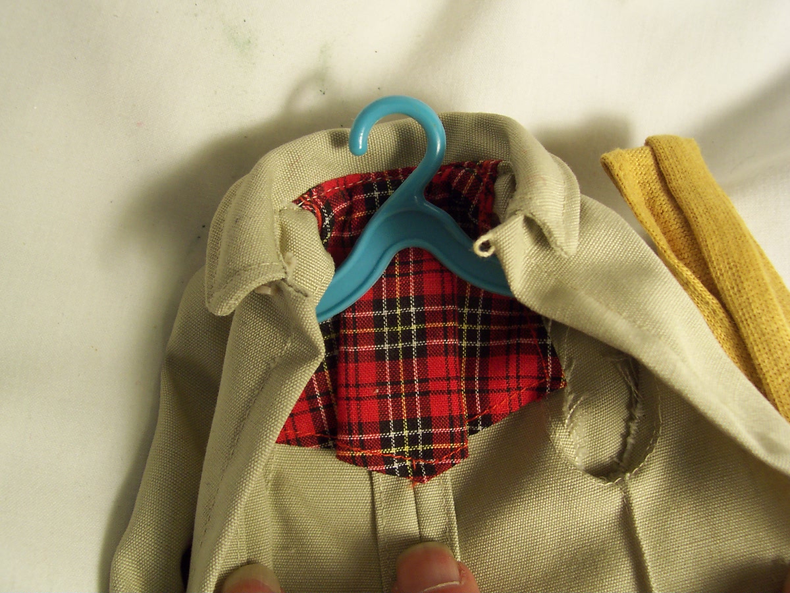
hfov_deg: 50.1
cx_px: 395
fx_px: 844
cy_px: 296
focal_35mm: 37
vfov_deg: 38.7
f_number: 2.8
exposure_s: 1/90
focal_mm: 5.6
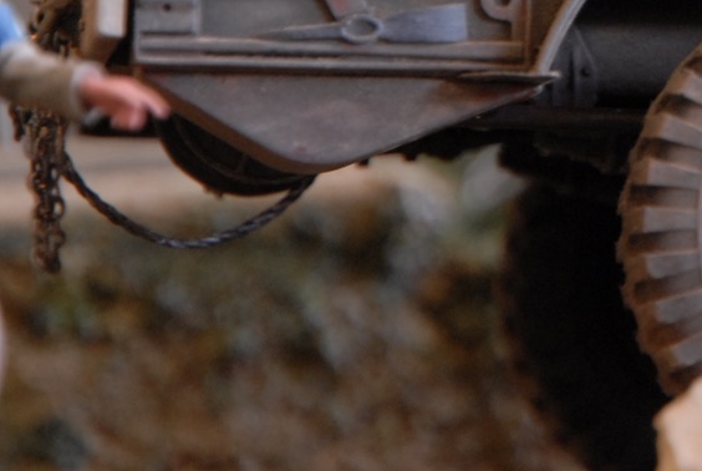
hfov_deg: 5.0
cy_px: -194
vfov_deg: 3.4
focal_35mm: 407
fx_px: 7941
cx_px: 863
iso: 400
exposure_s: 1/15
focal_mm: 85
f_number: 5.6
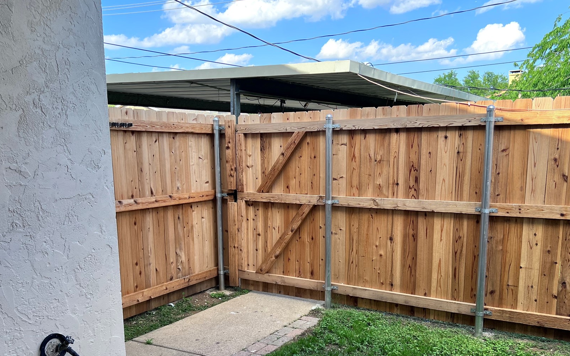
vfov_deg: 35.9
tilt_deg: -10.1
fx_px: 544
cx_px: 290
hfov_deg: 55.3
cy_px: 239
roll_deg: +0.0
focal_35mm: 35
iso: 50
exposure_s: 1/658
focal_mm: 5.7
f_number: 1.5
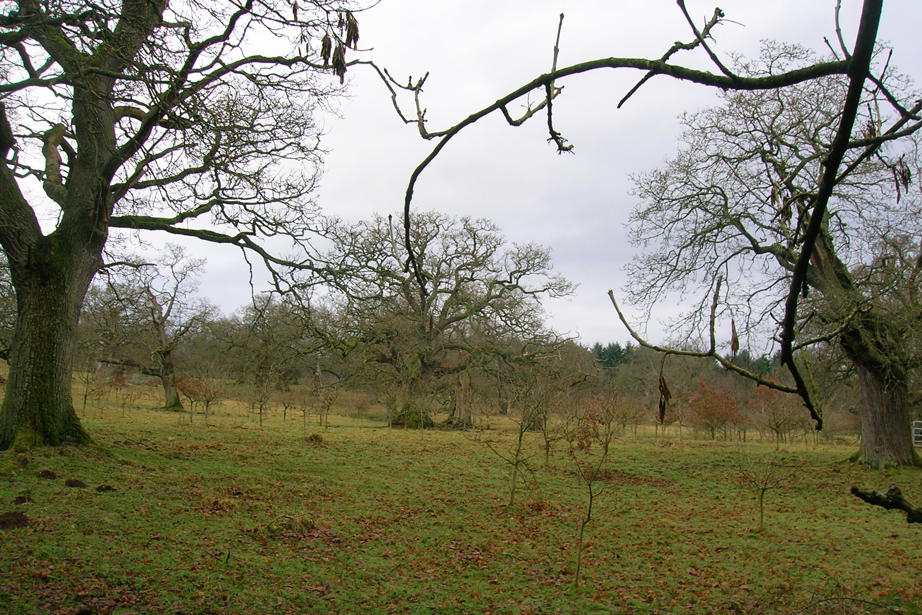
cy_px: 310
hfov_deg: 53.1
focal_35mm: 36
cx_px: 469
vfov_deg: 36.9
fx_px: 922
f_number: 4.9
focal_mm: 5.7
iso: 50
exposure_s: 1/28.2
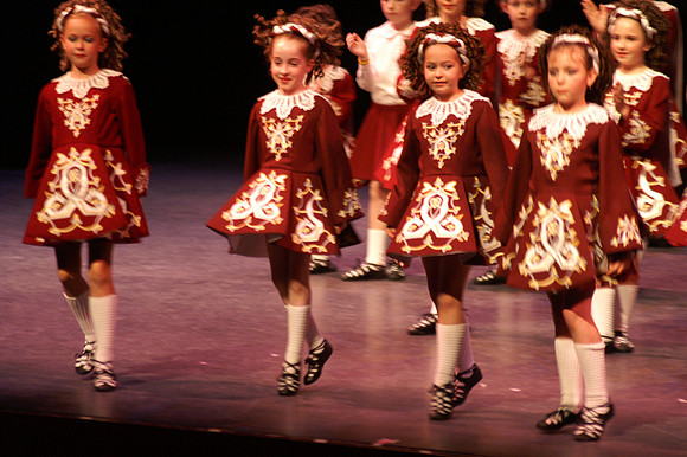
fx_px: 4291
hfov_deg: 9.2
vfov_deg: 6.1
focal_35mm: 225
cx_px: 344
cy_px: 228
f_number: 4.5
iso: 800
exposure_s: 1/50
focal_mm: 150
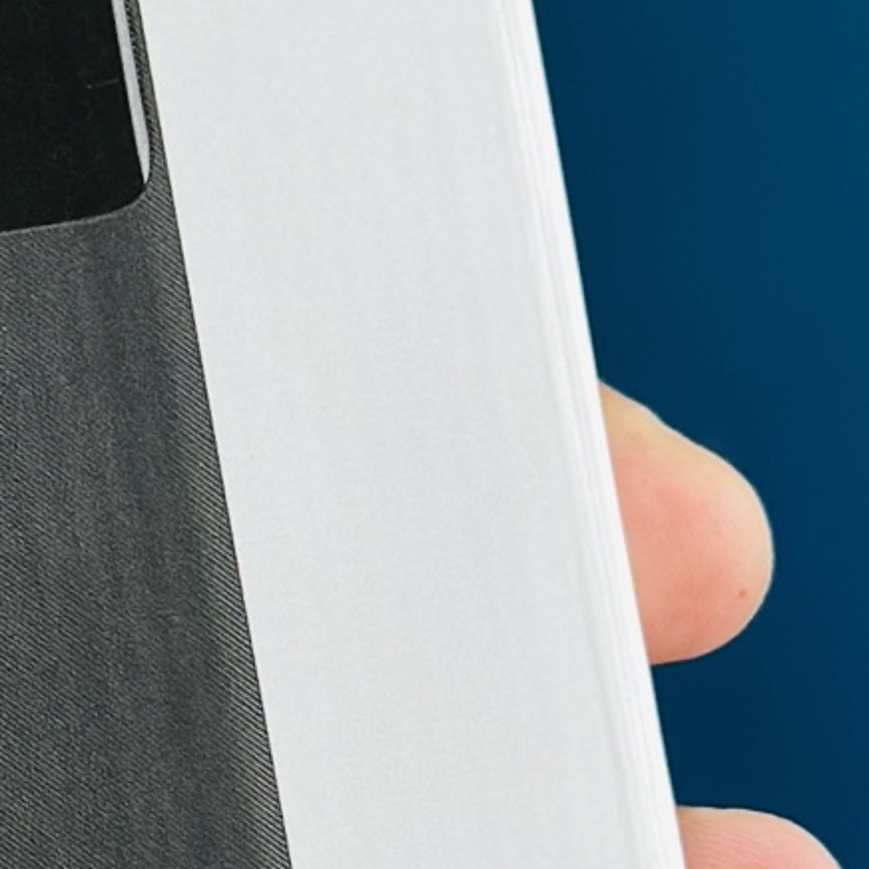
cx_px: -305
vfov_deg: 8.9
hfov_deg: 8.8
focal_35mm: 196
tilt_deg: -2.6
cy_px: 592
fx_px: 5567
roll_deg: -0.8
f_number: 1.78
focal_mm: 6.86
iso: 64
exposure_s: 1/137
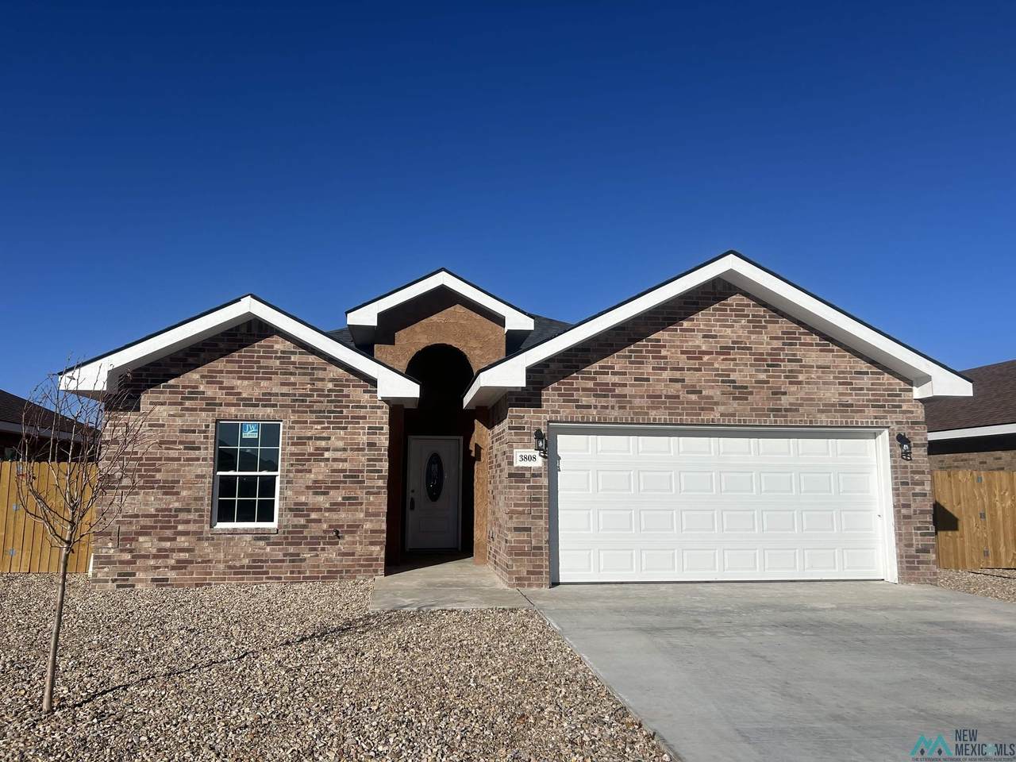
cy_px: 381
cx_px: 508
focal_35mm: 26
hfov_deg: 67.3
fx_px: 763
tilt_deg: +6.5
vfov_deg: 53.1
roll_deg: -0.6
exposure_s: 1/9434
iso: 50
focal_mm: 5.7
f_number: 1.5
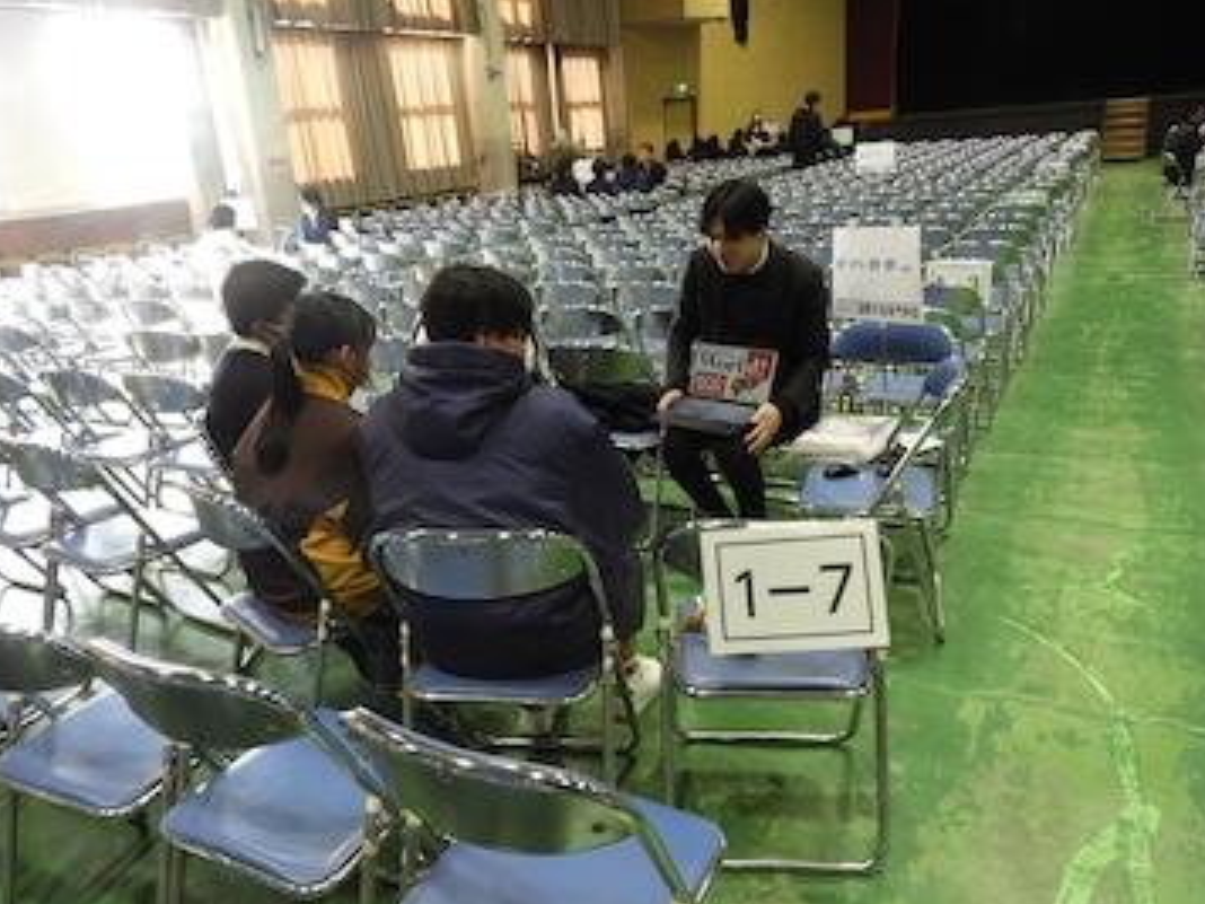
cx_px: 592
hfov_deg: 65.3
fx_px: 940
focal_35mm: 27
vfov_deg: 51.4
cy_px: 447
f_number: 3.3
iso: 180
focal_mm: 4.3
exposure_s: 1/30
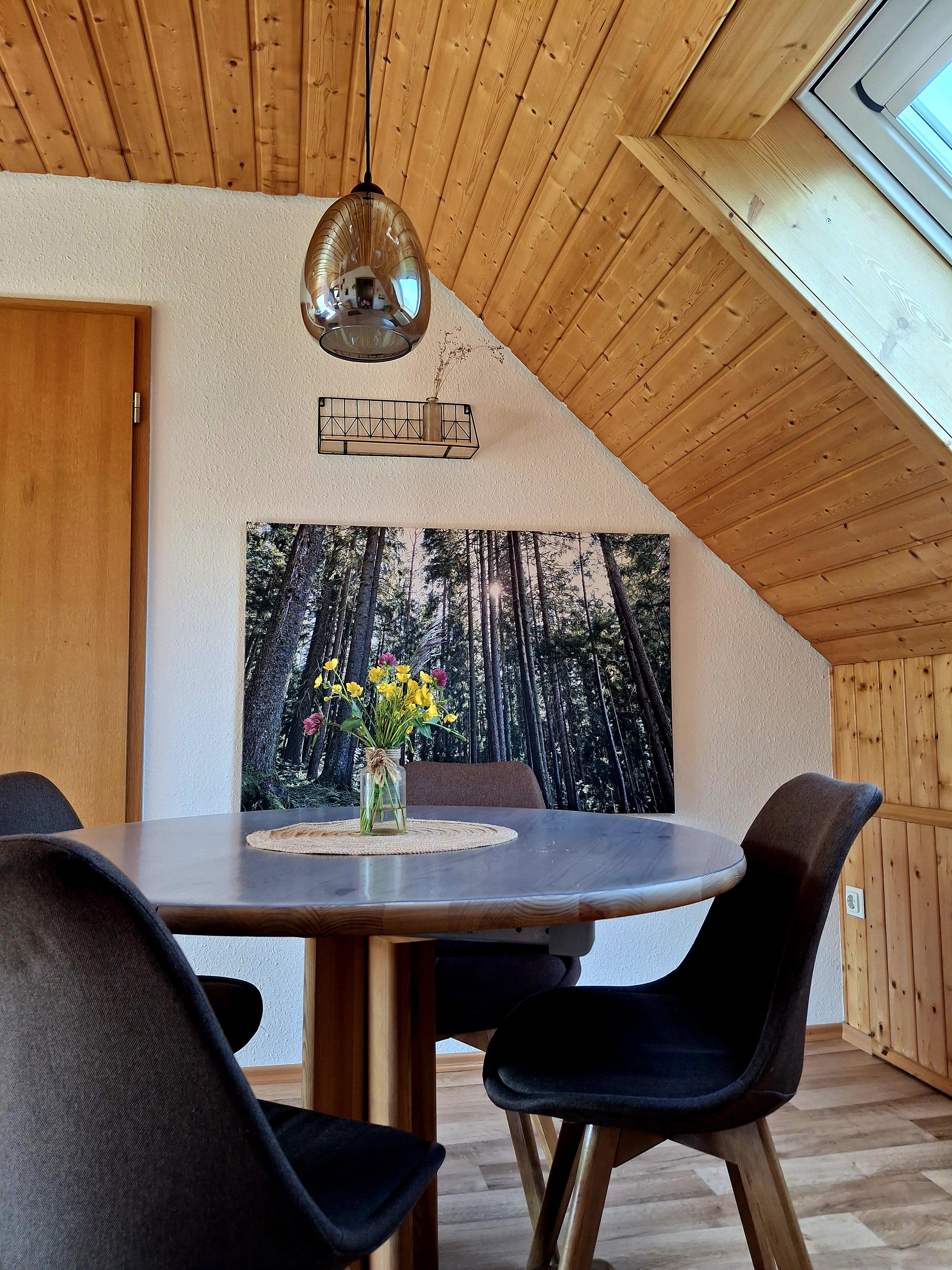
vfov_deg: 69.4
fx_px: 917
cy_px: 635
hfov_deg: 54.9
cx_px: 476
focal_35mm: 25
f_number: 1.8
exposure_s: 1/100
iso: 64
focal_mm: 4.69
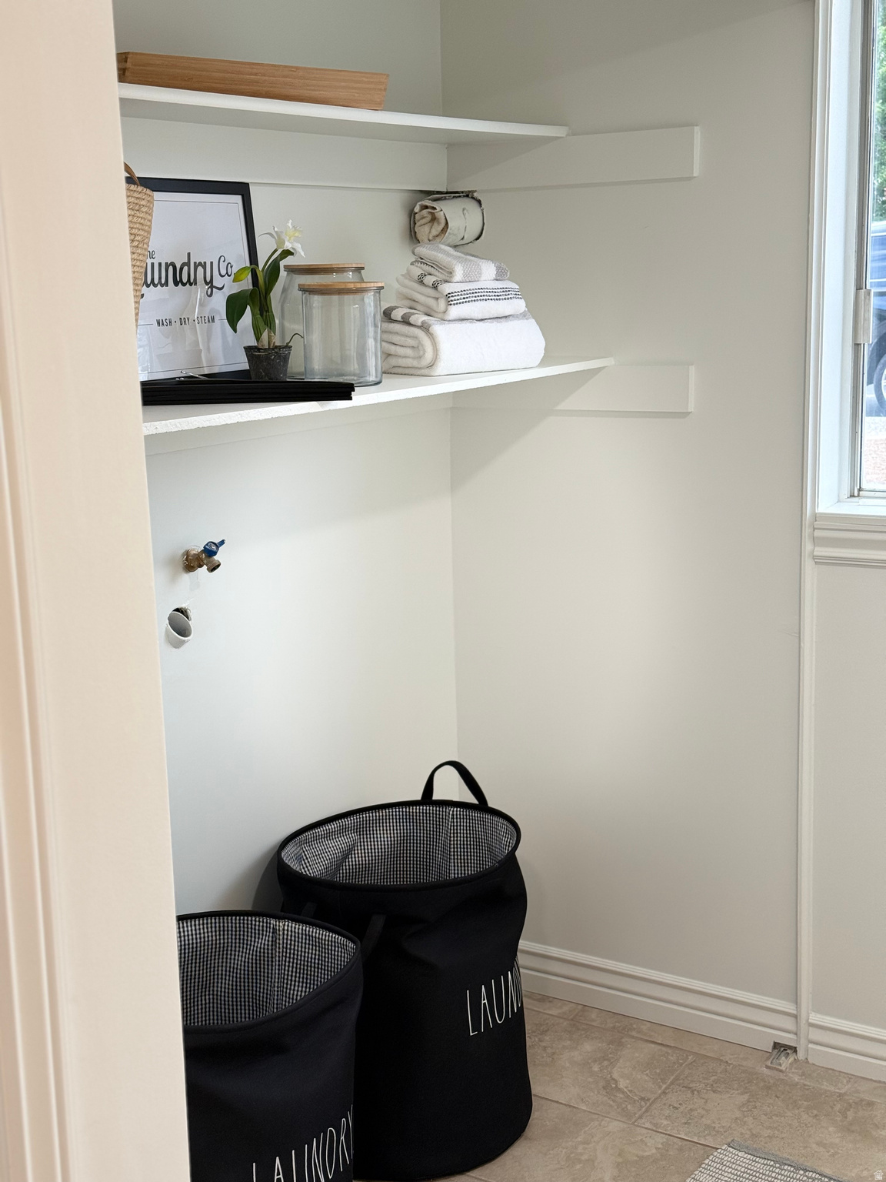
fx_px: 1638
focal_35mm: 48
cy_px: 591
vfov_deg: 39.7
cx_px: 443
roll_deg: +1.5
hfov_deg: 30.3
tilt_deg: -11.5
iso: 100
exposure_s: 1/124
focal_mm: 6.76
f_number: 1.78
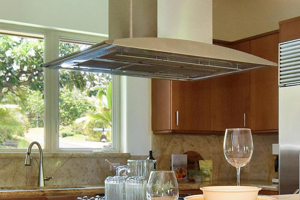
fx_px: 534
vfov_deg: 21.0
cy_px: 167
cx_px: 159
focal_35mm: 64
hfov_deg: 31.4
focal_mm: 17
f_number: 16
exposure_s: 1/60
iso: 6400
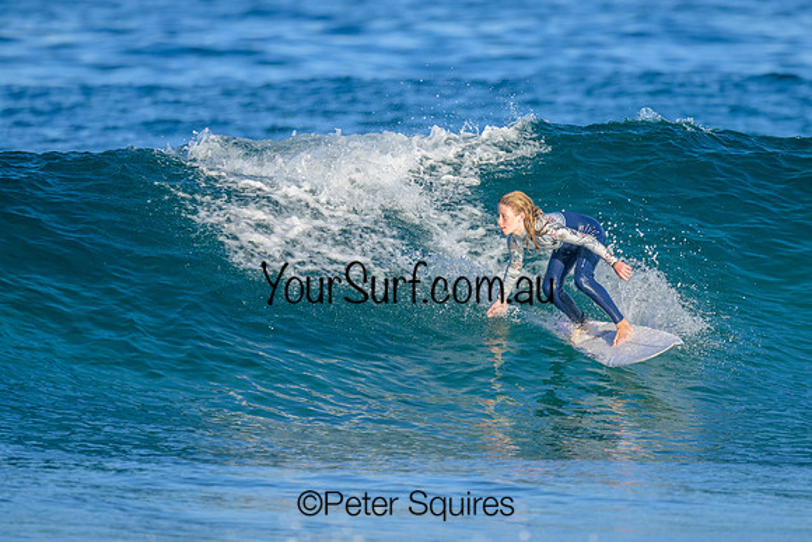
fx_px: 22776
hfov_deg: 2.0
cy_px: 236
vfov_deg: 1.4
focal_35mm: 1010
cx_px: 441
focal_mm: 800
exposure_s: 1/2000
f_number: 6.3
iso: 400
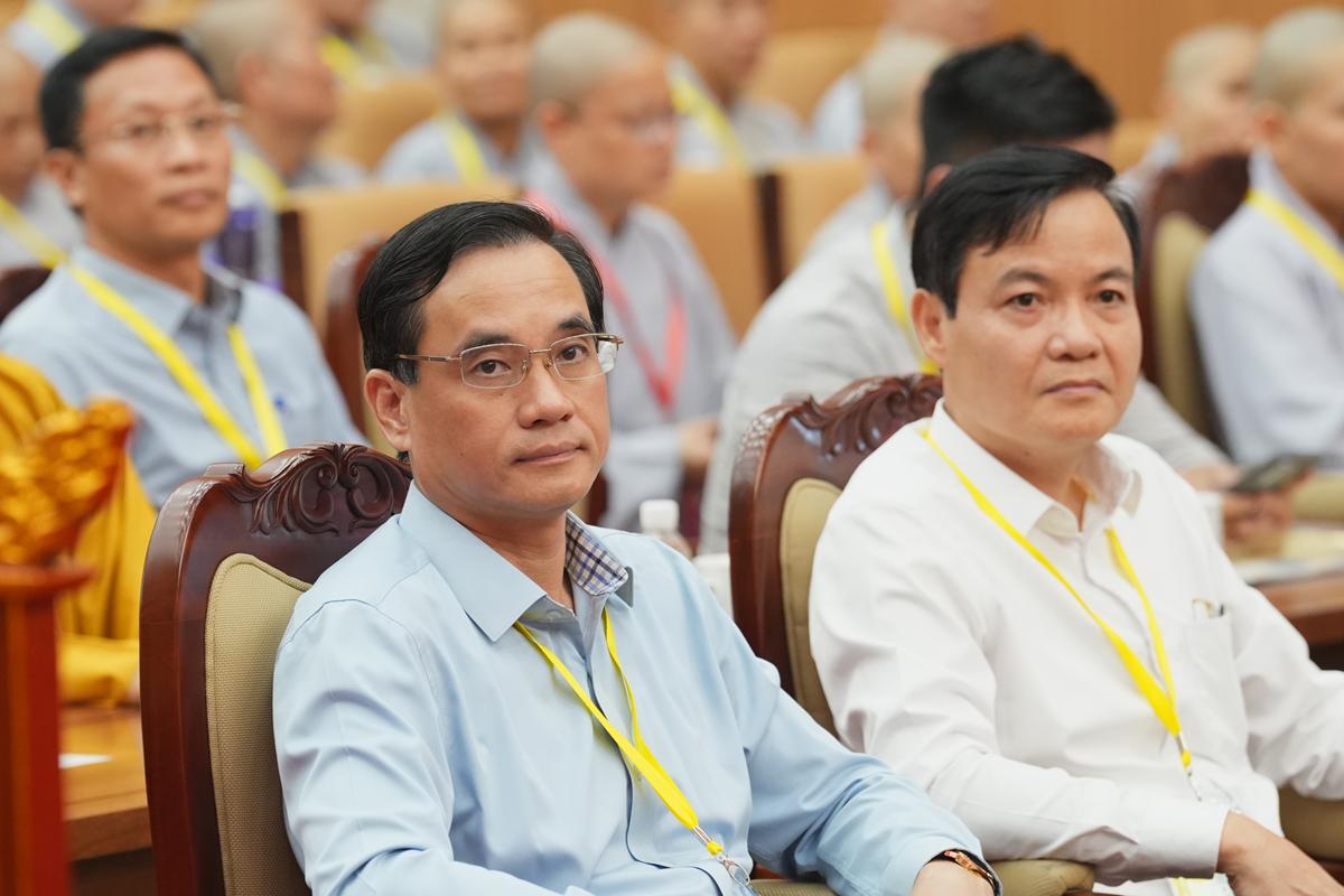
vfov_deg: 5.2
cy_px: 448
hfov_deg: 7.8
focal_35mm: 264
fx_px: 9855
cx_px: 672
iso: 3200
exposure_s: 1/125
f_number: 4
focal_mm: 176
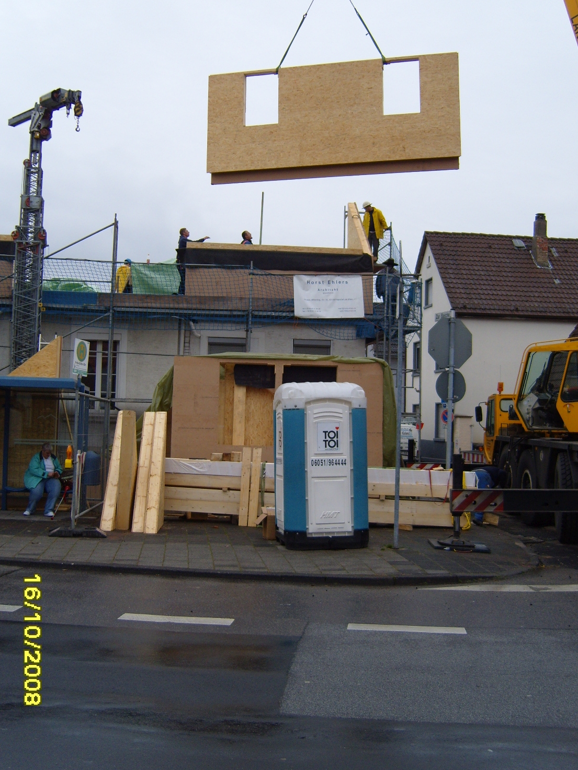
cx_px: 281
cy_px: 363
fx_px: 846
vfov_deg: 49.0
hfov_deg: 37.7
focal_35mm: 38
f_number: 2.8
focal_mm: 7.4
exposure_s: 1/180
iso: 80
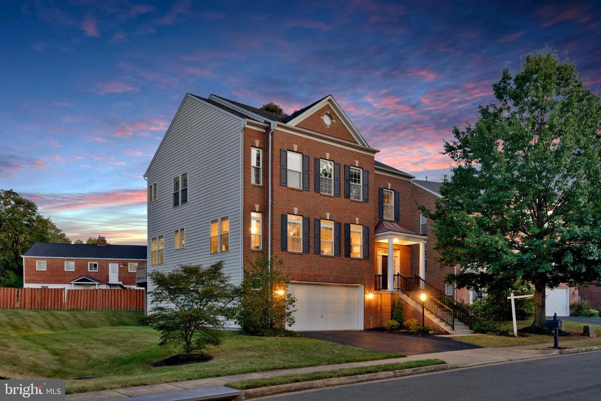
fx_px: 484
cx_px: 300
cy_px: 200
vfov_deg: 45.0
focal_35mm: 29
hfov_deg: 63.7
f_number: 9
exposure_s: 1/5
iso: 1250
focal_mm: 29
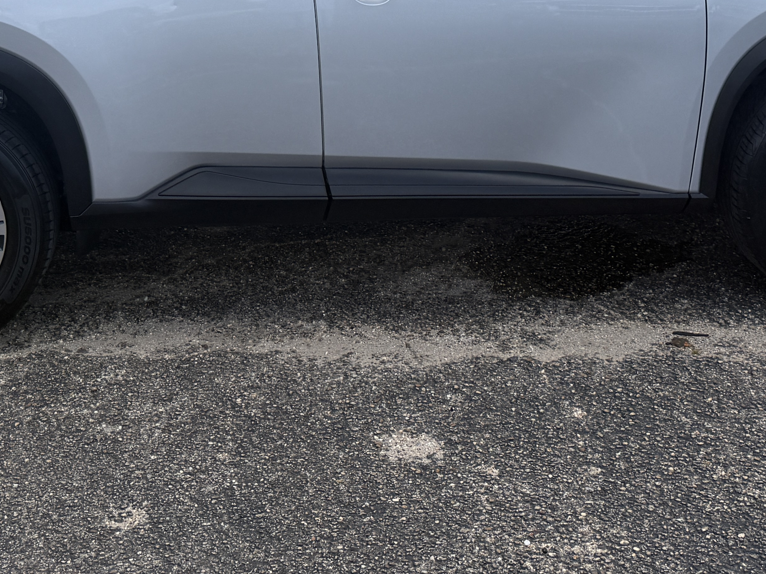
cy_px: -66
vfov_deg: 24.3
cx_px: 345
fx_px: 1239
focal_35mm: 56
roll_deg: +0.5
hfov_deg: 34.3
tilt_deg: -4.9
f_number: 1.78
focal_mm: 6.76
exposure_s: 1/3584
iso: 80
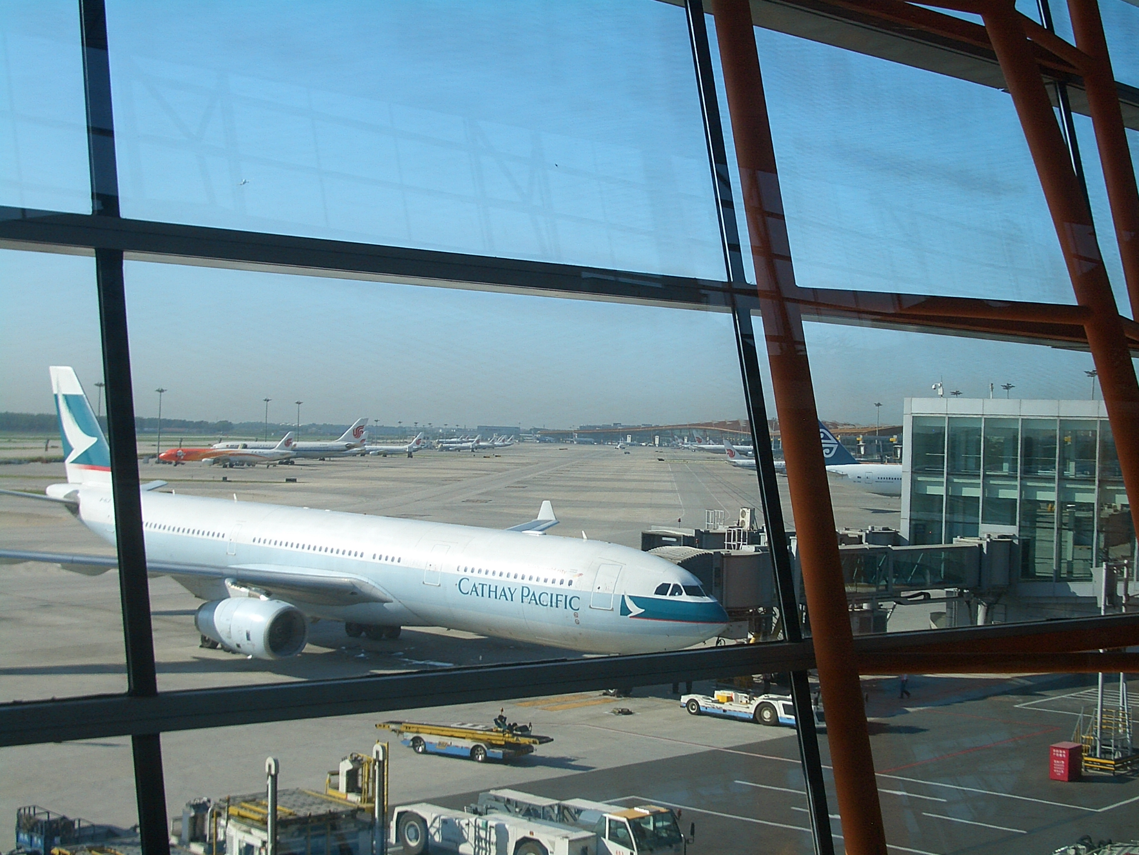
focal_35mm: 49
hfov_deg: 38.9
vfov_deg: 29.7
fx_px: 1612
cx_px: 570
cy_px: 428
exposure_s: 1/250
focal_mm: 8.2
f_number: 5
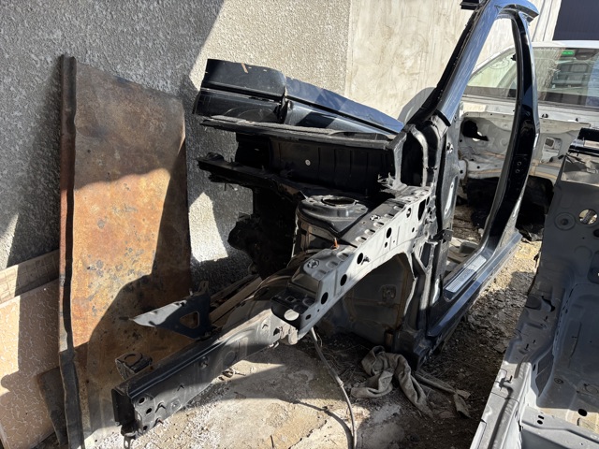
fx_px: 450
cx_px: 300
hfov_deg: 67.3
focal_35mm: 26
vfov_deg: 53.1
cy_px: 224
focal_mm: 5.96
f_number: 1.6
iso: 50
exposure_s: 1/910
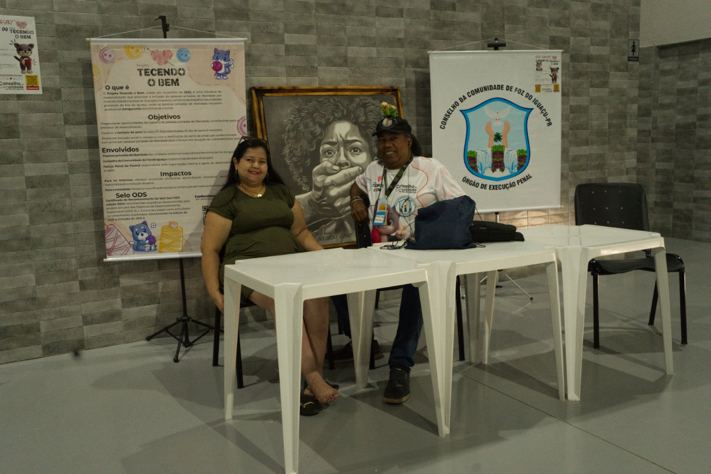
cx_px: 356
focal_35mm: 35
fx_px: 691
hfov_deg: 54.4
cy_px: 237
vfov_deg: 37.9
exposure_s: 1/80
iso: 12800
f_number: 5.6
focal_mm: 35
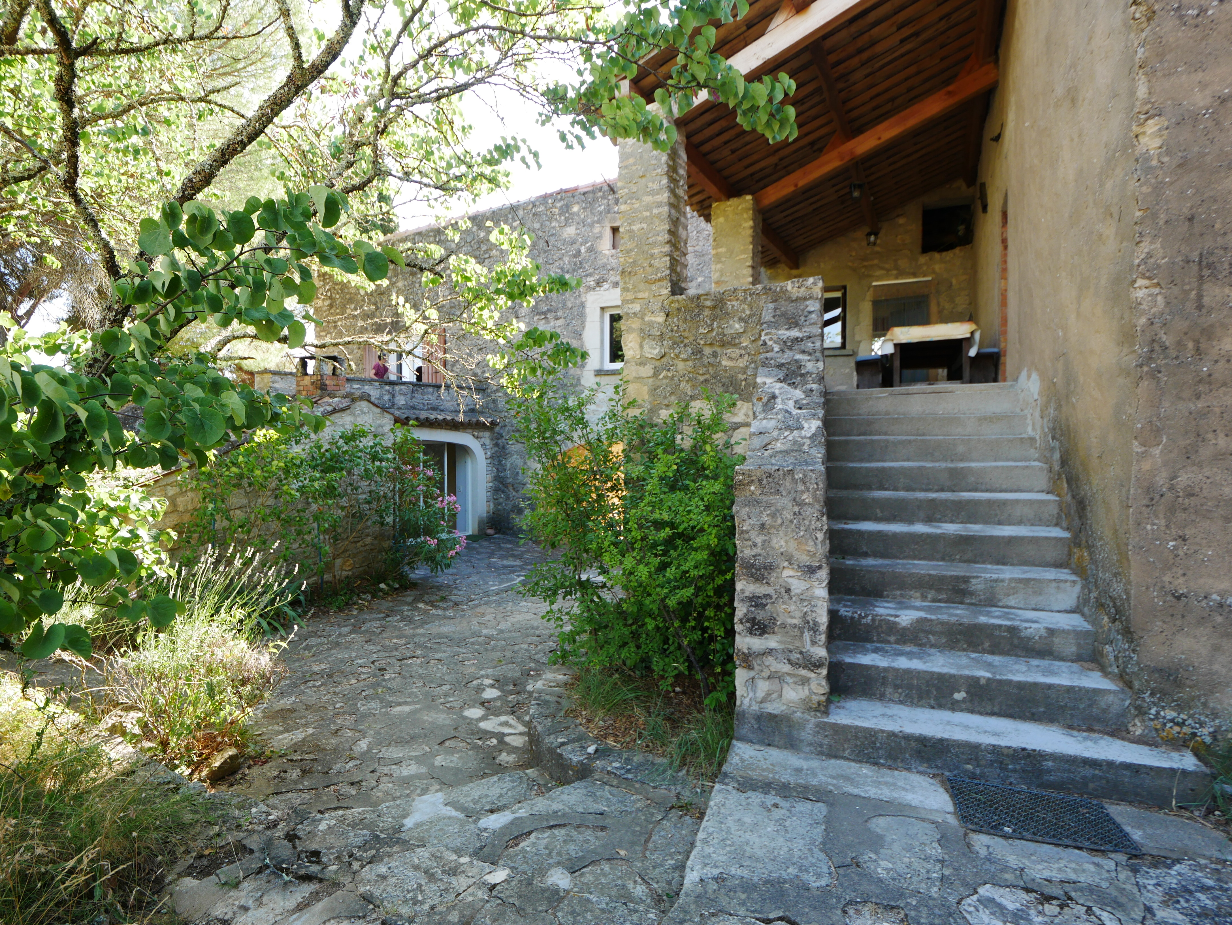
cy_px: 461
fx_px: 677
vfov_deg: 68.7
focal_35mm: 19
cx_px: 585
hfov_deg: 84.6
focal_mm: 9
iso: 200
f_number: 3.5
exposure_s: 1/160
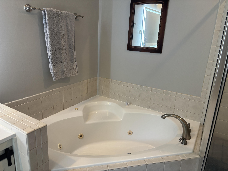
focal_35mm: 26
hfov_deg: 67.3
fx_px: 171
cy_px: 86
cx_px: 114
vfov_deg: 53.1
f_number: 1.6
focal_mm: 5.96
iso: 64
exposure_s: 1/60
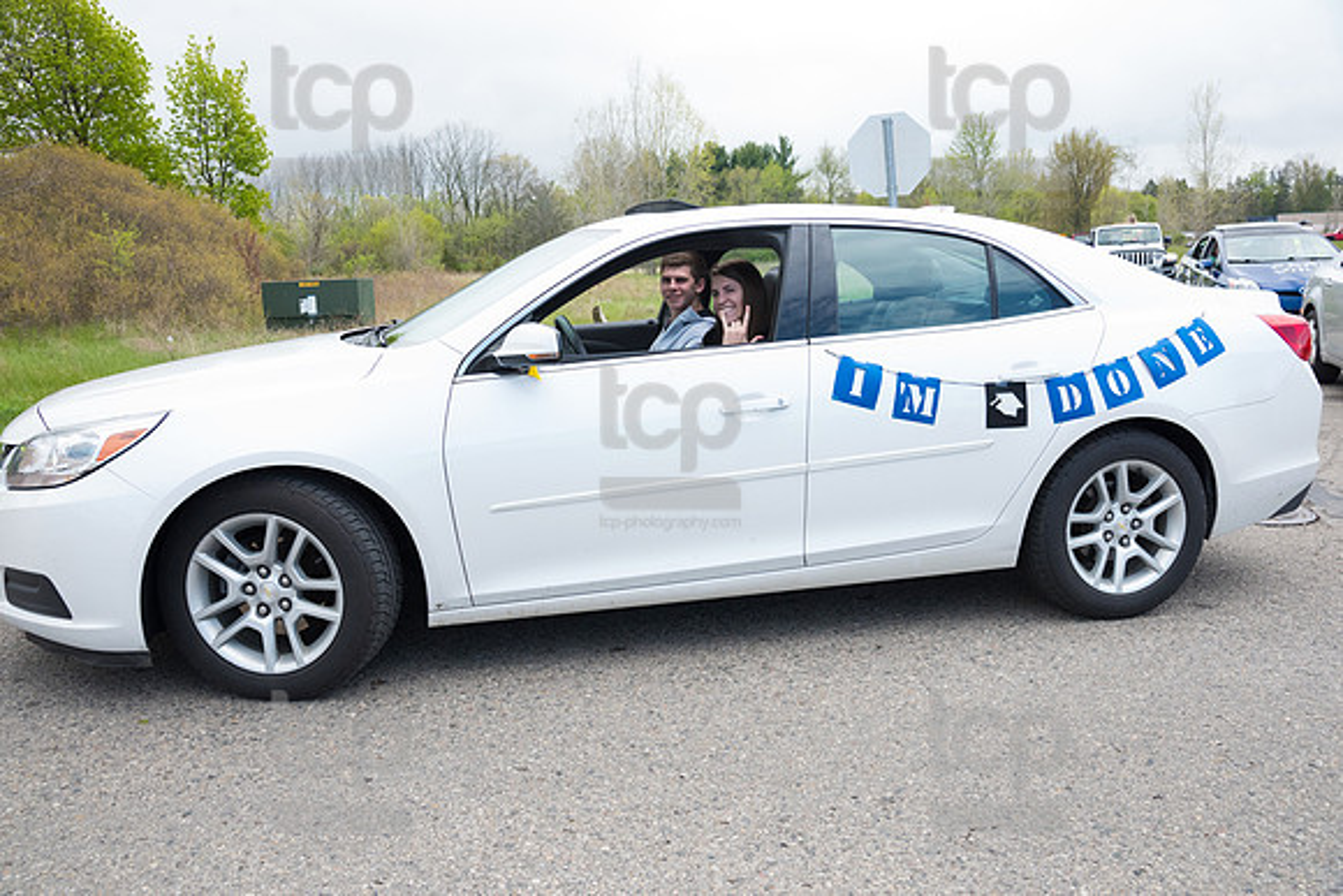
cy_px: 448
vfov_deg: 43.6
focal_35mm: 30
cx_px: 672
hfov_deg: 61.9
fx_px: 1119
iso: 1250
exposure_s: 1/800
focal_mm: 30
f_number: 7.1
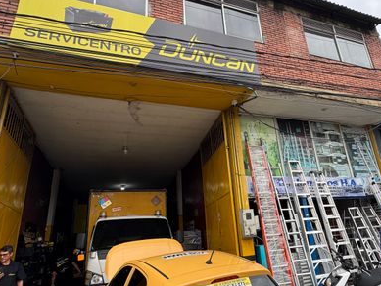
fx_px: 264
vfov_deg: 56.8
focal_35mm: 24
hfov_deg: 71.2
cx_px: 219
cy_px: 148
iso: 40
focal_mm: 2.22
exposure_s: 1/234
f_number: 2.2
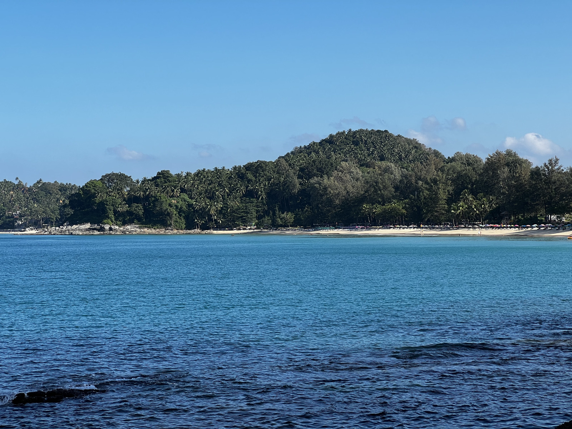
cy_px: 214
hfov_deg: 25.3
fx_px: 1272
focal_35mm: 77
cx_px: 286
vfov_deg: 19.1
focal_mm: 9
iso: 32
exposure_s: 1/708
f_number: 2.8
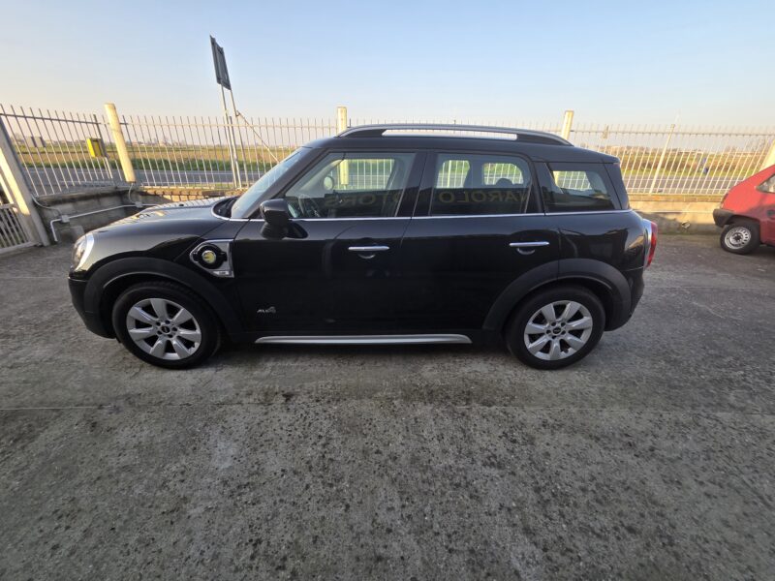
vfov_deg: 89.9
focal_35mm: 13
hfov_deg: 106.2
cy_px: 290
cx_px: 388
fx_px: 291
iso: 50
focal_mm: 2.2
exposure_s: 1/511
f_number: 2.2
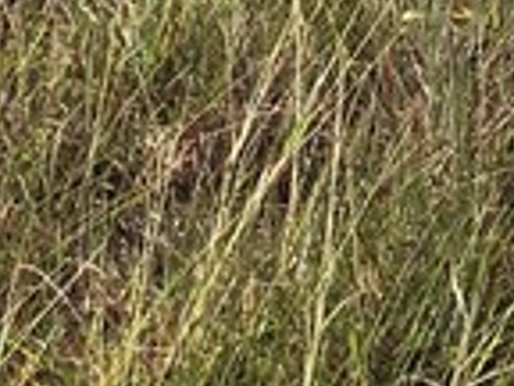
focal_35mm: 206
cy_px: -754
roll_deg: +1.7
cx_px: 271
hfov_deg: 9.6
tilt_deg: -1.9
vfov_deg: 6.6
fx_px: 3059
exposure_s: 1/1709
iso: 25
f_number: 2.2
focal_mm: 4.15
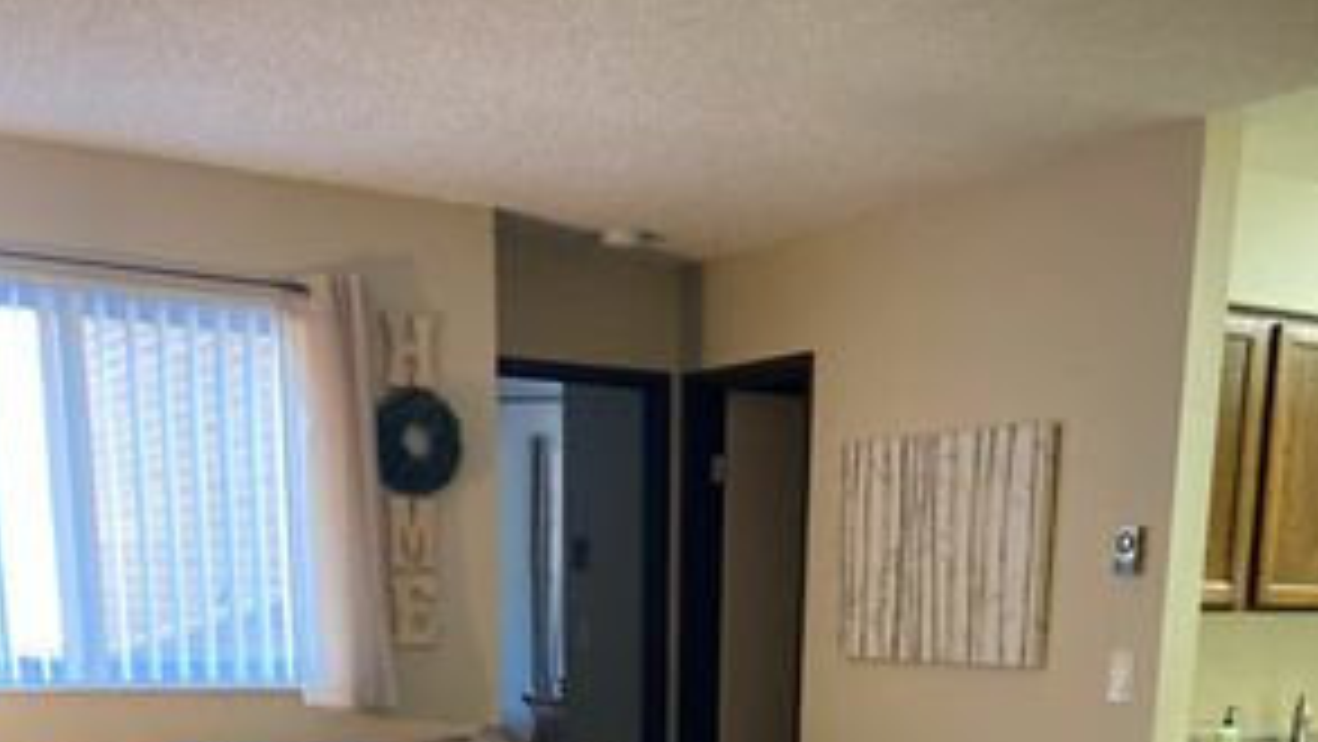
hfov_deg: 41.3
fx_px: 1748
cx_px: 720
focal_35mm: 50
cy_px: 1066
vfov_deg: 20.9
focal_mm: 3.99
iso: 400
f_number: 1.8
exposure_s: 1/30
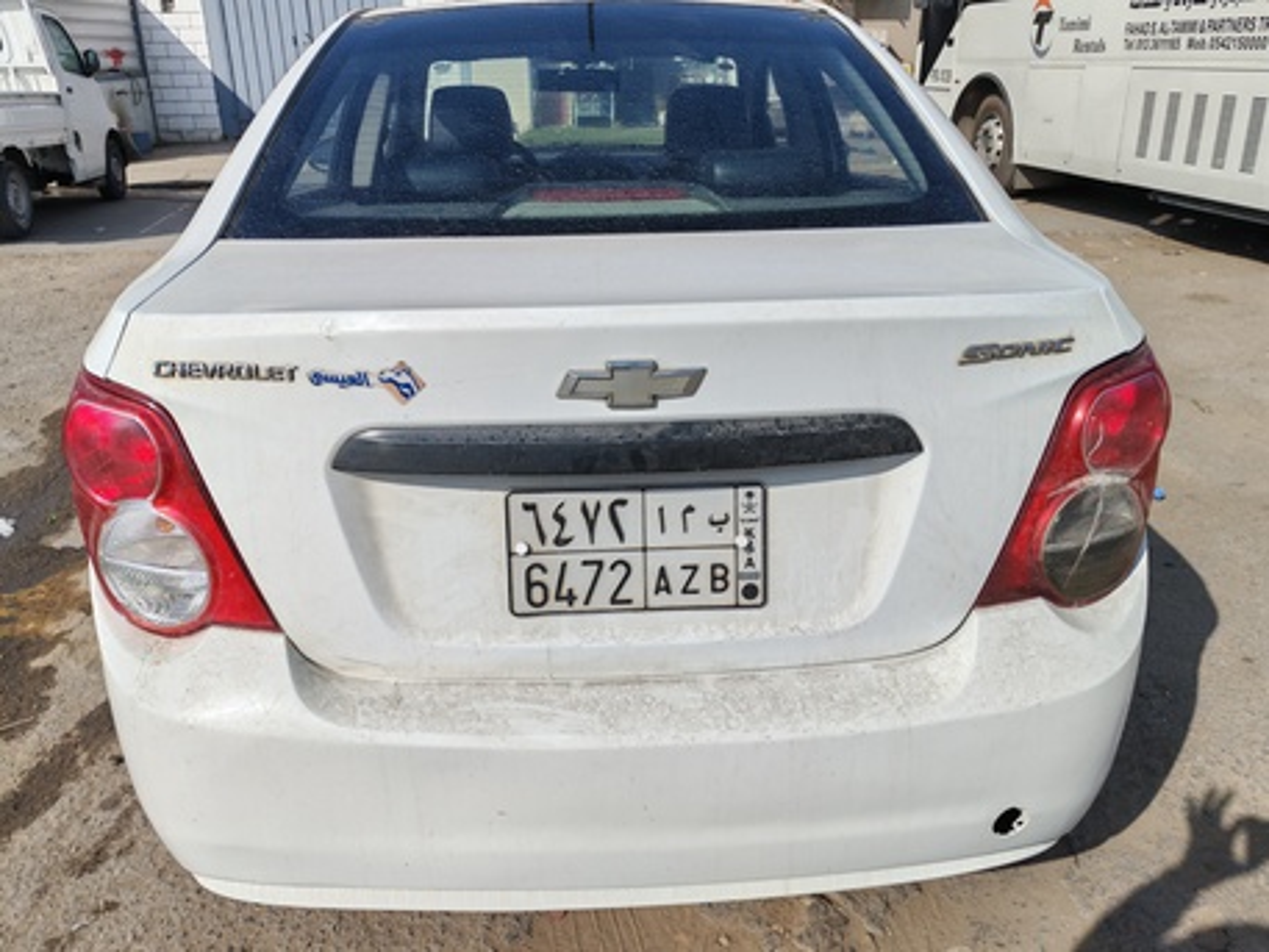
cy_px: 476
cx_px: 634
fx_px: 990
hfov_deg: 65.3
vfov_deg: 51.4
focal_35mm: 27
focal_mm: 5.52
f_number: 1.95
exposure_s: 1/3400
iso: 50
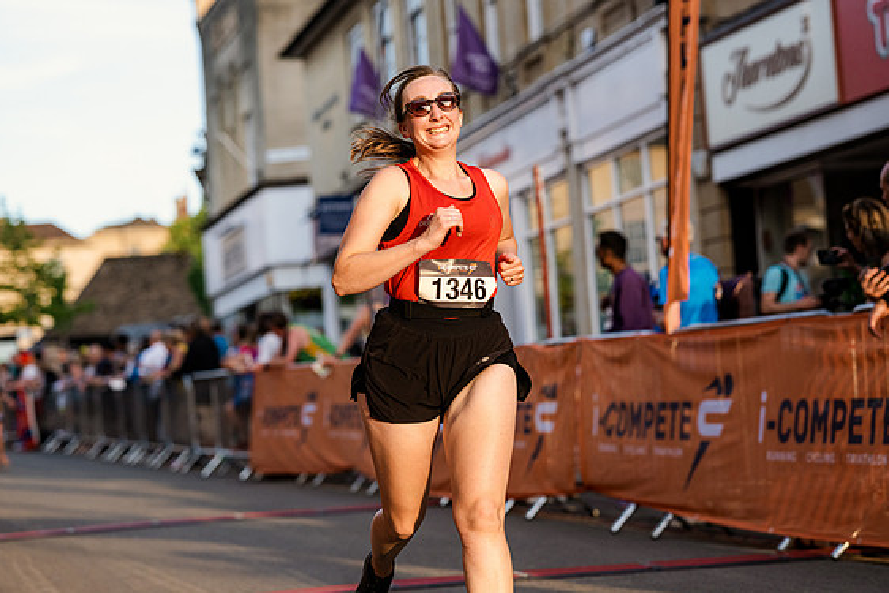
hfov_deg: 21.5
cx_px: 452
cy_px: 268
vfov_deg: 14.4
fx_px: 2346
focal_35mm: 95
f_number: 2.8
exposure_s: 1/3200
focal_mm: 85
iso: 640
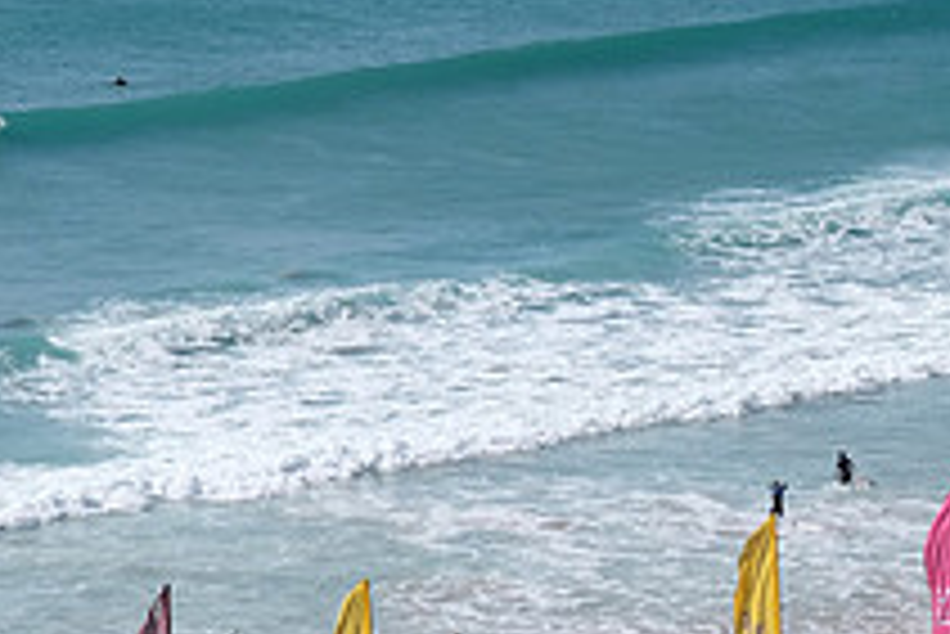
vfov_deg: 6.0
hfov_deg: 9.0
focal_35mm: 228
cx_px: 396
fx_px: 6021
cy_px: 321
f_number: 9
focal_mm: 55
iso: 200
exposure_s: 1/400
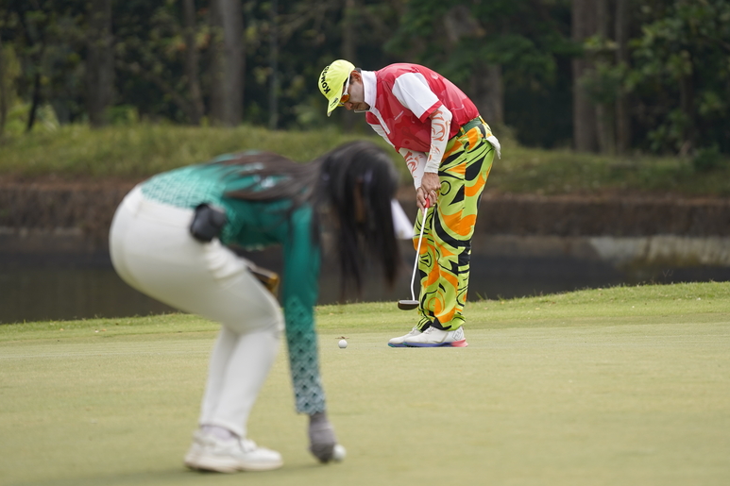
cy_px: 266
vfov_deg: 6.9
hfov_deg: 10.3
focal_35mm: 199
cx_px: 418
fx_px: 4042
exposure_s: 1/2500
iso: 250
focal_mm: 148.3
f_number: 2.8
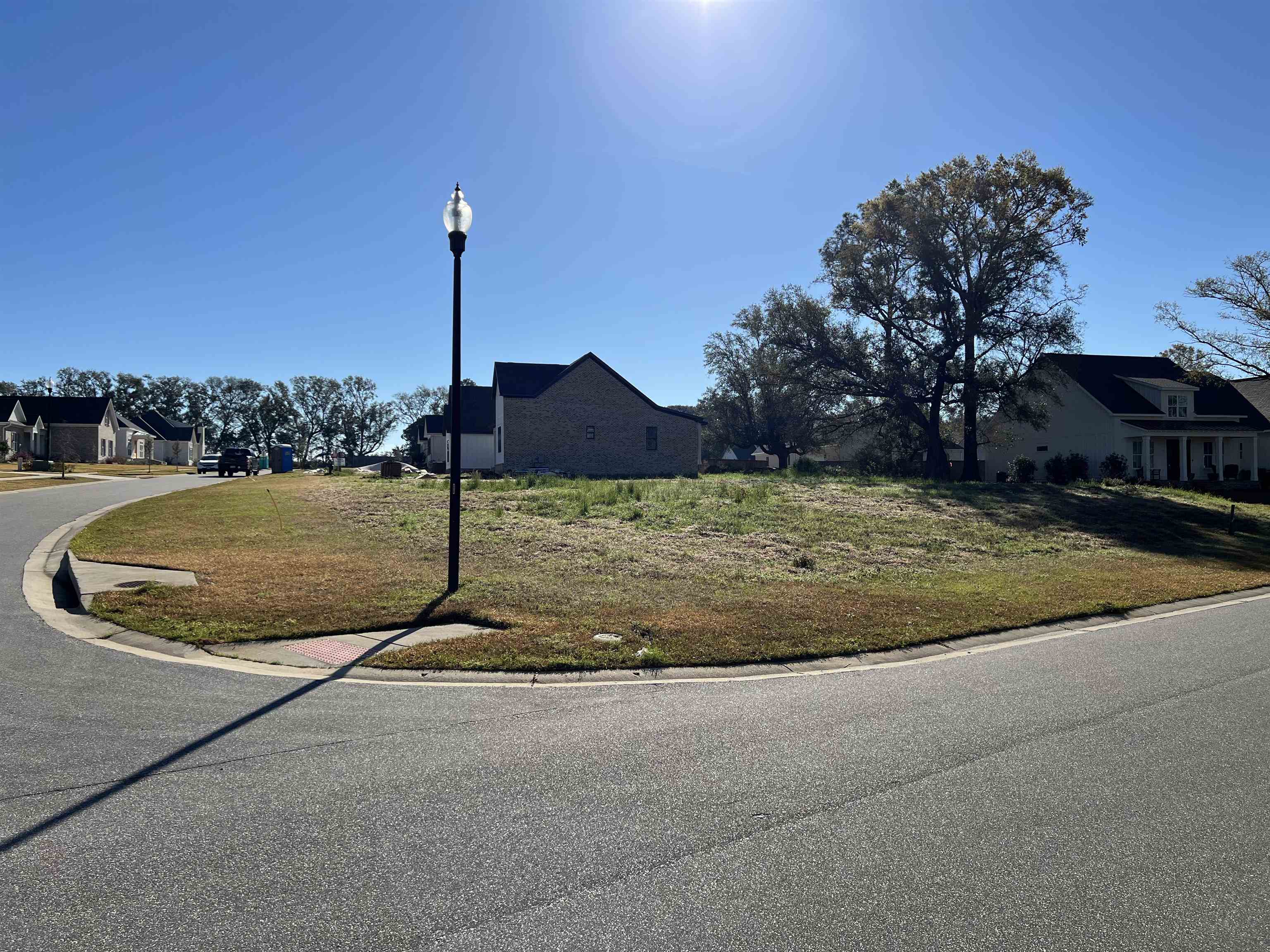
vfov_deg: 53.1
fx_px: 954
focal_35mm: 26
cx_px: 635
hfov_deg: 67.3
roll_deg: +0.4
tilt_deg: +1.6
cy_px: 476
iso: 50
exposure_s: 1/8696
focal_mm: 5.7
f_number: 1.5
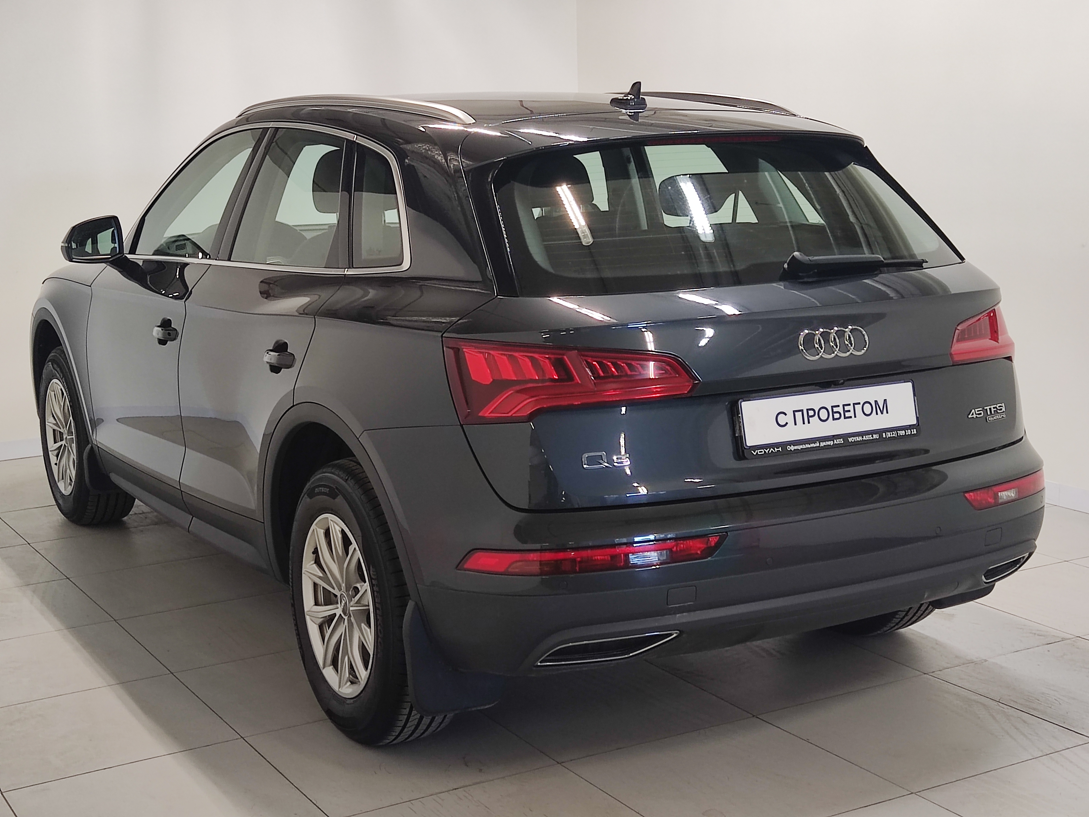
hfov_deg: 37.5
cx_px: 544
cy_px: 408
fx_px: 1604
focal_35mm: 51
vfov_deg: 28.6
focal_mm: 4.74
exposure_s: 1/50
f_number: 1.79
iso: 184
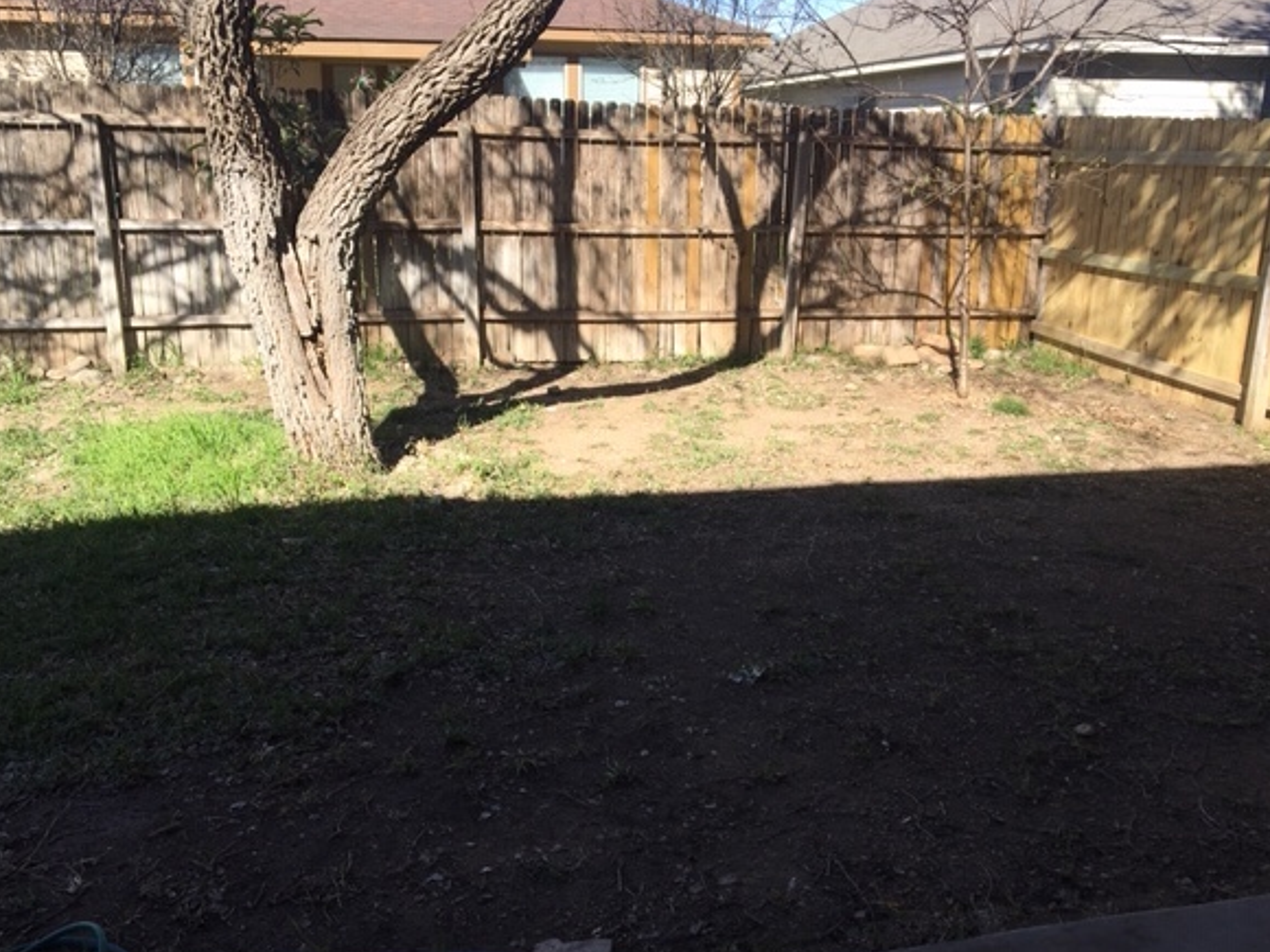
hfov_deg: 56.8
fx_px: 1174
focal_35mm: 32
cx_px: 626
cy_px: 488
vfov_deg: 44.2
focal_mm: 4.15
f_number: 2.2
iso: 25
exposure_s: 1/845
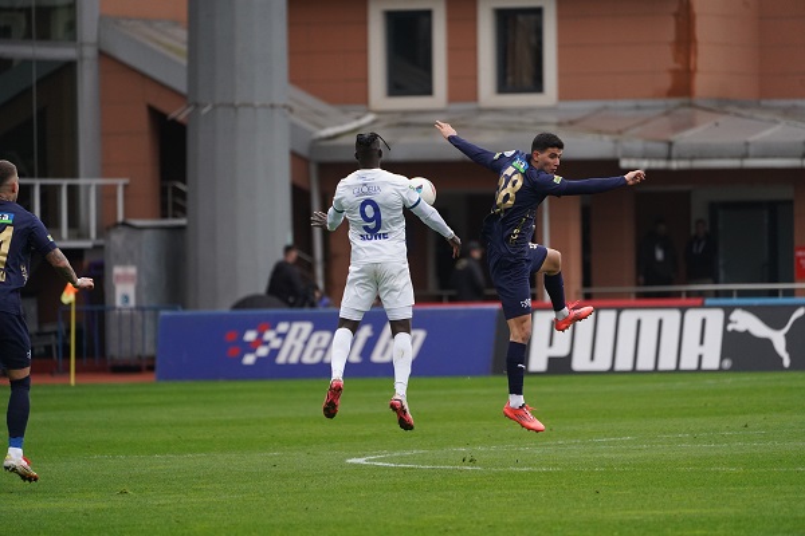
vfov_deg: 3.4
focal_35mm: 400
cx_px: 402
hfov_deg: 5.2
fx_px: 8944
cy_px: 268
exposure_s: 1/2000
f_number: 5.6
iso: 3200
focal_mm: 400
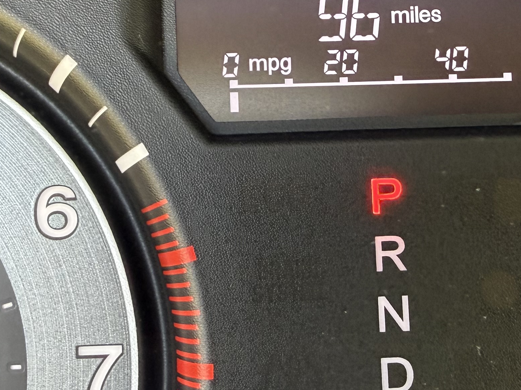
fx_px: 933
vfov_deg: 23.5
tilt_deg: -17.2
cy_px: 111
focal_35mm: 62
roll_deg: -2.3
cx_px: 279
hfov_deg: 31.2
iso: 320
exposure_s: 1/74
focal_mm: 2.22
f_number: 2.2
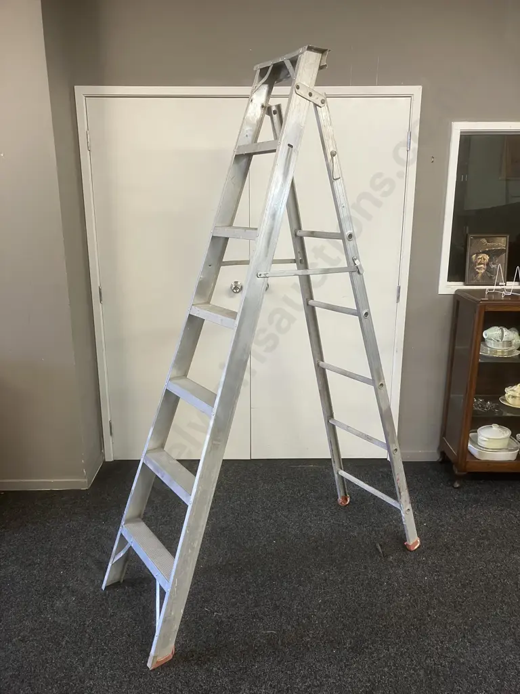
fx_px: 561
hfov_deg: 49.7
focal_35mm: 28
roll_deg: -0.3
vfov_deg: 63.4
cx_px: 260
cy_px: 347
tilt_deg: -14.3
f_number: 1.8
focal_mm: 3.99
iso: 125
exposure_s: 1/50
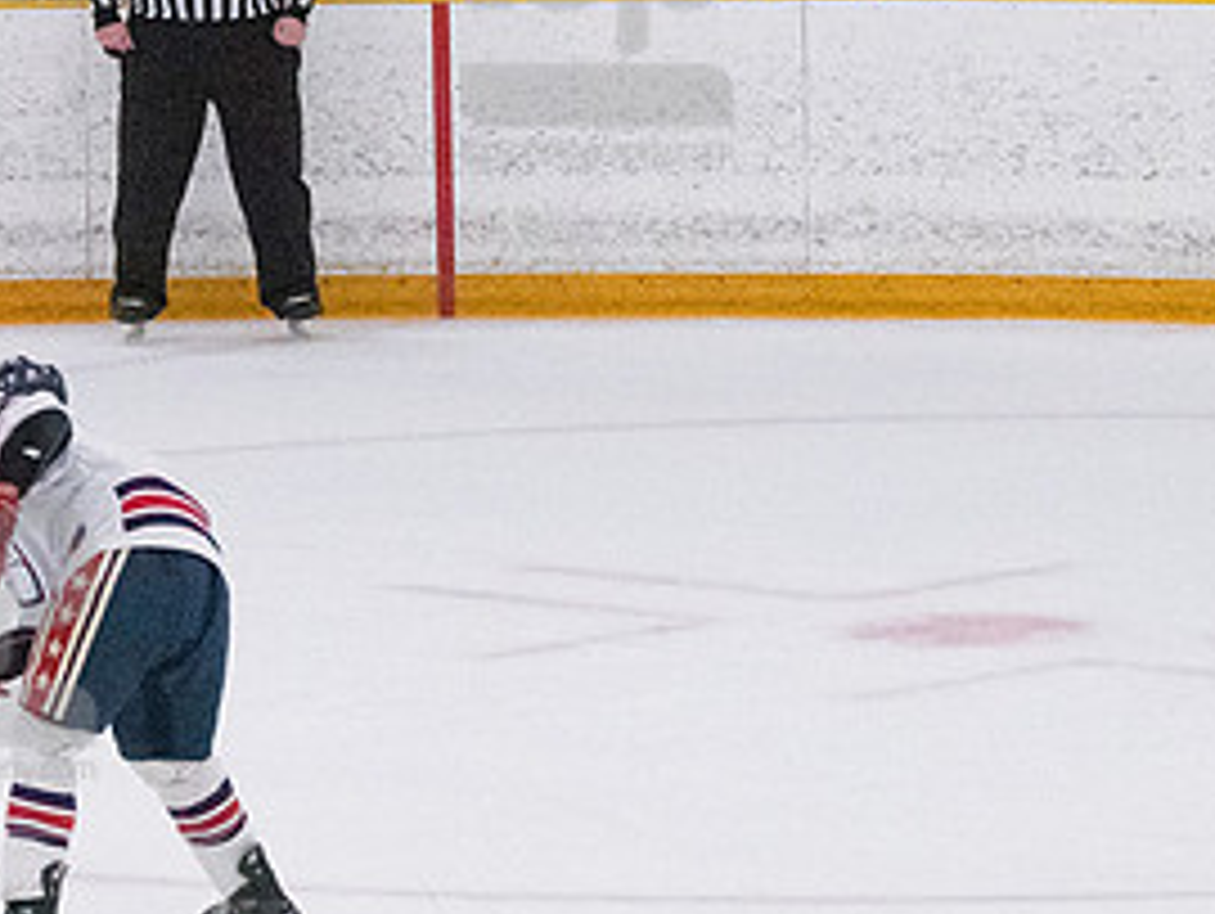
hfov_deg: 4.9
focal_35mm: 402
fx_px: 14123
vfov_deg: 3.7
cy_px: 626
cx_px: -40
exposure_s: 1/1600
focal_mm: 130
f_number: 5
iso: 8000
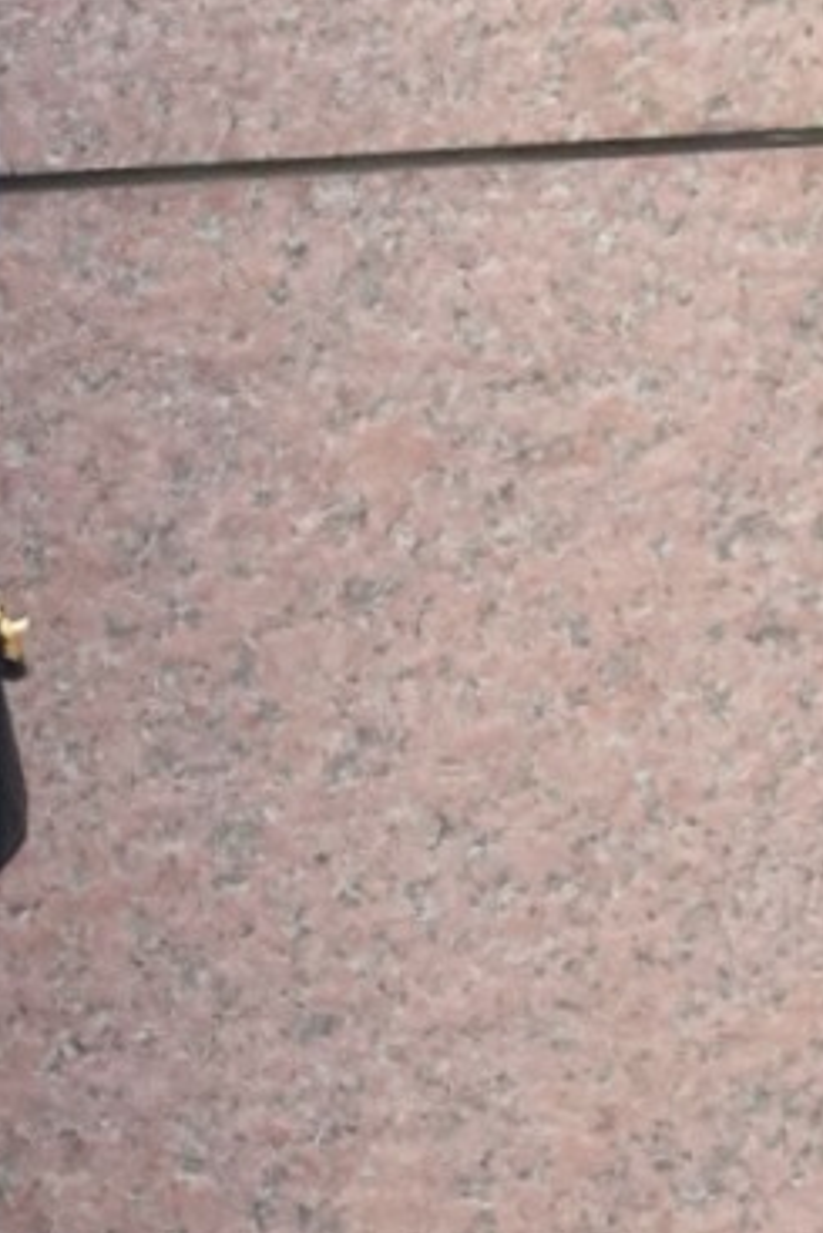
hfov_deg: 7.5
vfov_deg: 11.4
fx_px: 6166
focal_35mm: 180
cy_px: 766
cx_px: -462
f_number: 2.8
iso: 8000
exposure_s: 1/4098
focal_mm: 31
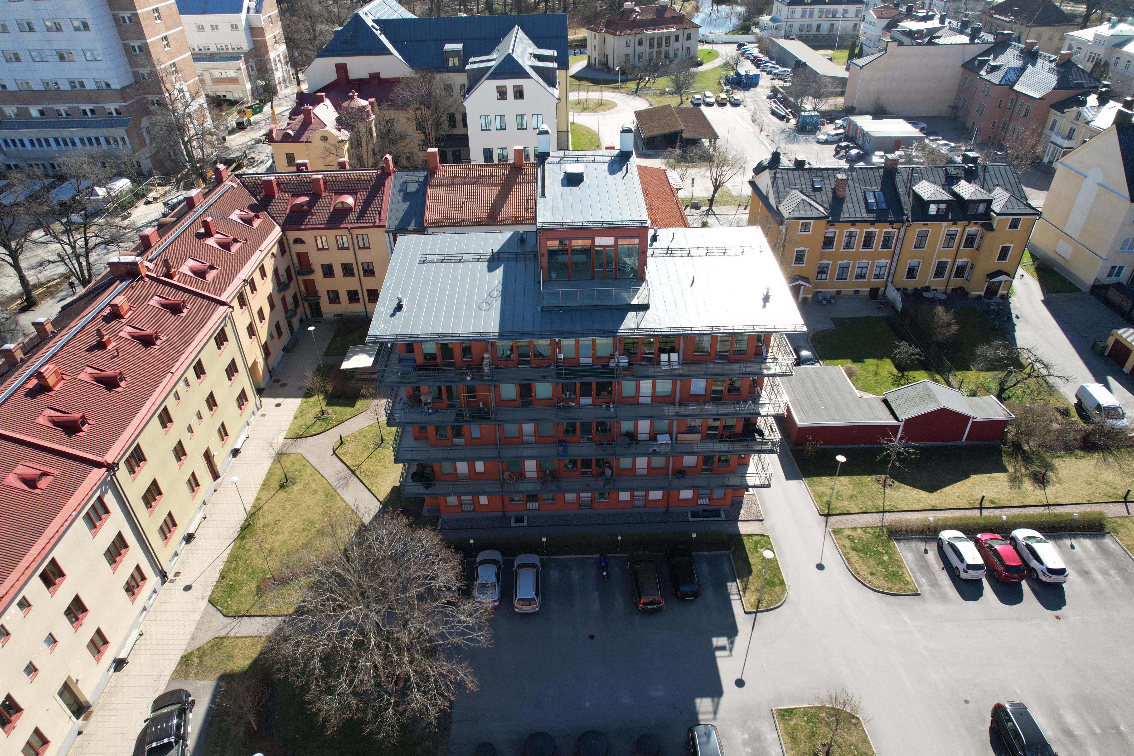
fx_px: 693
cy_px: 378
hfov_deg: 78.6
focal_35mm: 22
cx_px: 567
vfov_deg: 57.2
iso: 100
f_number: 2.8
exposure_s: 1/800
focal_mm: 8.38
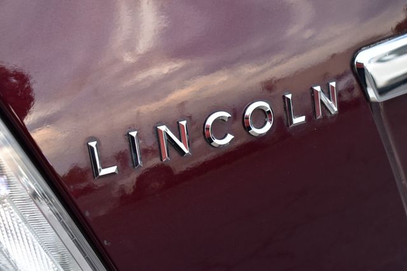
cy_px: 136
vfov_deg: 23.8
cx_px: 204
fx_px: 644
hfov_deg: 35.1
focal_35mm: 57
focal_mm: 38
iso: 400
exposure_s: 1/25
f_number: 7.1
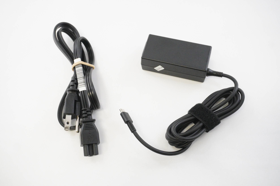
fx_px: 315
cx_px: 140
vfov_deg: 33.0
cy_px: 93
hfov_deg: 48.0
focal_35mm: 40
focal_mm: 27
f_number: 5.6
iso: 6400
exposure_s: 1/320
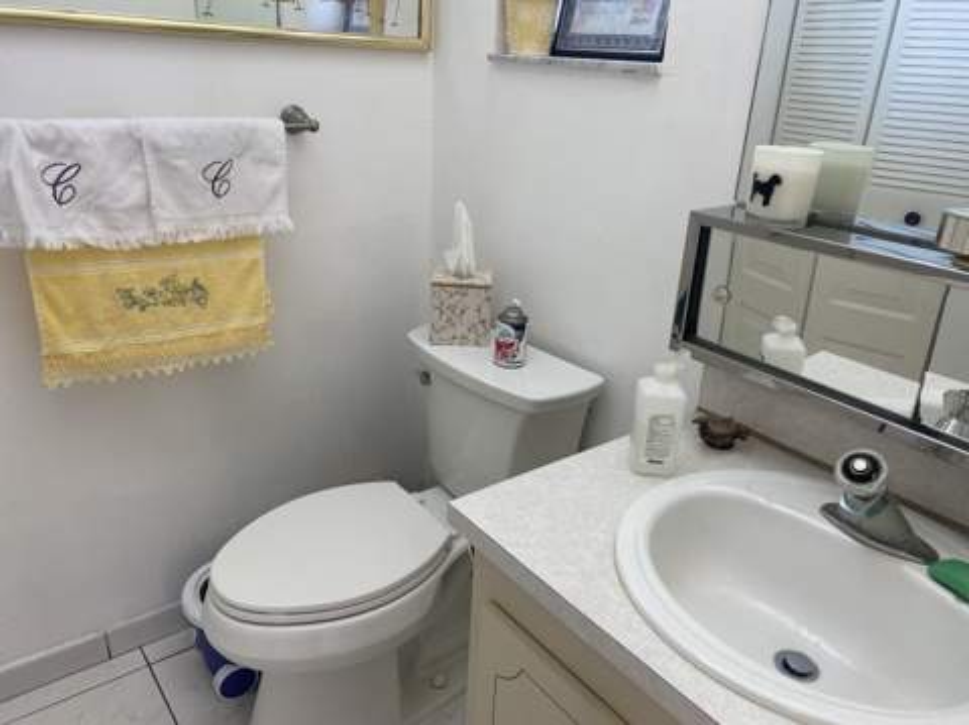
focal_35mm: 26
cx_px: 484
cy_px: 362
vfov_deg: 53.0
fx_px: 727
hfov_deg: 67.4
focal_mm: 4.25
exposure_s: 1/120
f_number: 1.8
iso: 100
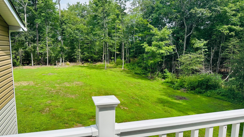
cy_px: 75
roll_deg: -1.0
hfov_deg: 69.9
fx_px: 175
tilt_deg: -8.5
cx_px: 121
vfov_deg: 42.9
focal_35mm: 27
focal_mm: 6.86
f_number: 1.78
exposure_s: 1/2967
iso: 80
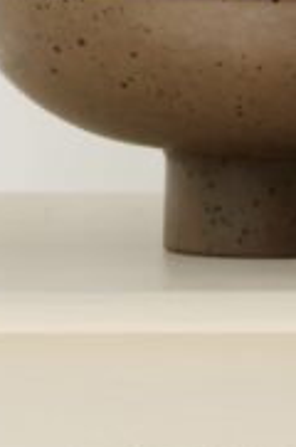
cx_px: 311
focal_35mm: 264
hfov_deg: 5.2
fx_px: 3268
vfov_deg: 7.7
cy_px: -104
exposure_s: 1/210
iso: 125
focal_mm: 35
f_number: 2.8
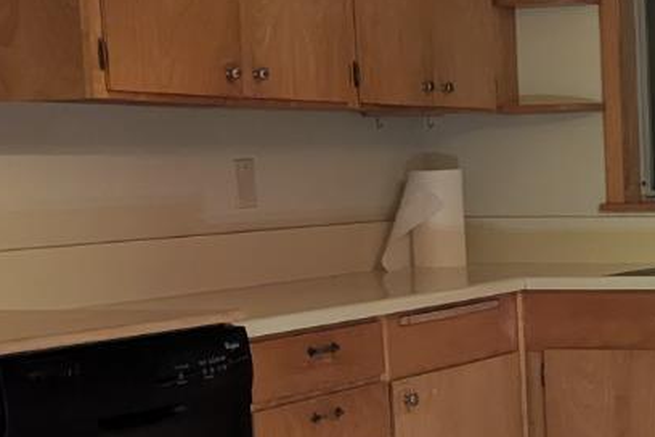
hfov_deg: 19.6
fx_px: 1674
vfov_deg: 14.8
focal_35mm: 92
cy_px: 306
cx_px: 942
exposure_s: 1/60
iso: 612
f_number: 1.85
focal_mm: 6.81
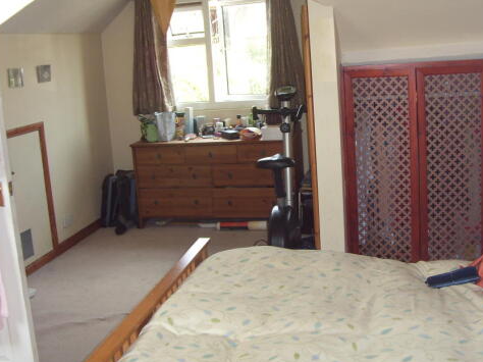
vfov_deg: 30.2
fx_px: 669
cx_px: 240
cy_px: 166
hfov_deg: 39.7
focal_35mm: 48
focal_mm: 6.6
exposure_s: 1/45
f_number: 3.5
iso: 160
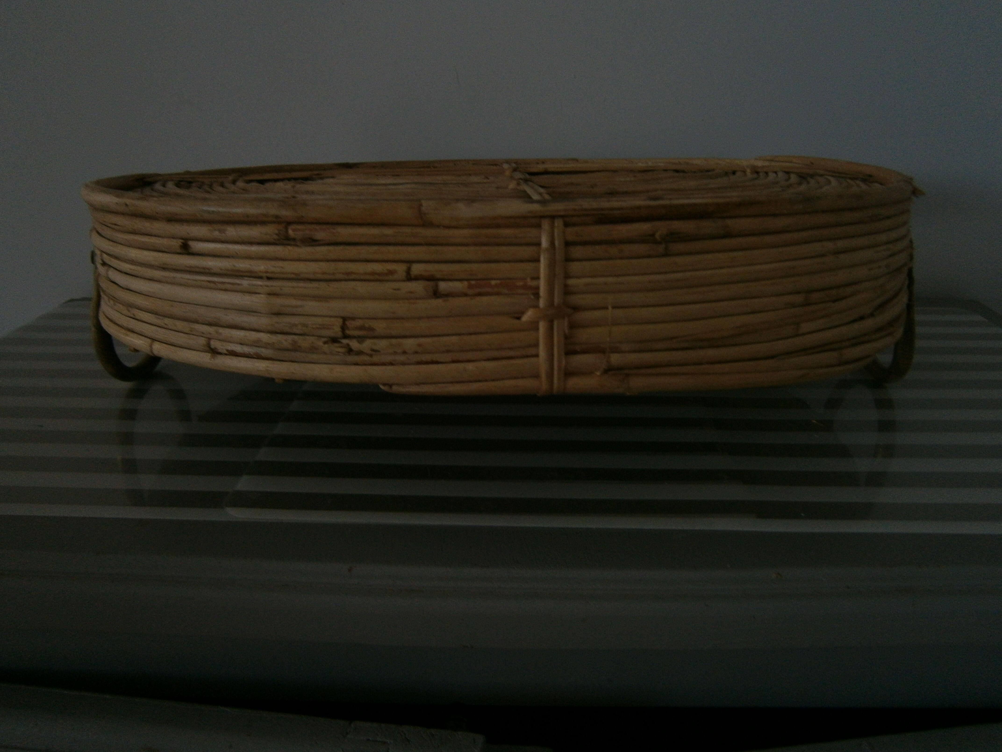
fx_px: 753
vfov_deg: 53.1
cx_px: 501
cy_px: 376
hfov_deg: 67.3
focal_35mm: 26
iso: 125
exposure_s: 1/30
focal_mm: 4.7
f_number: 2.8
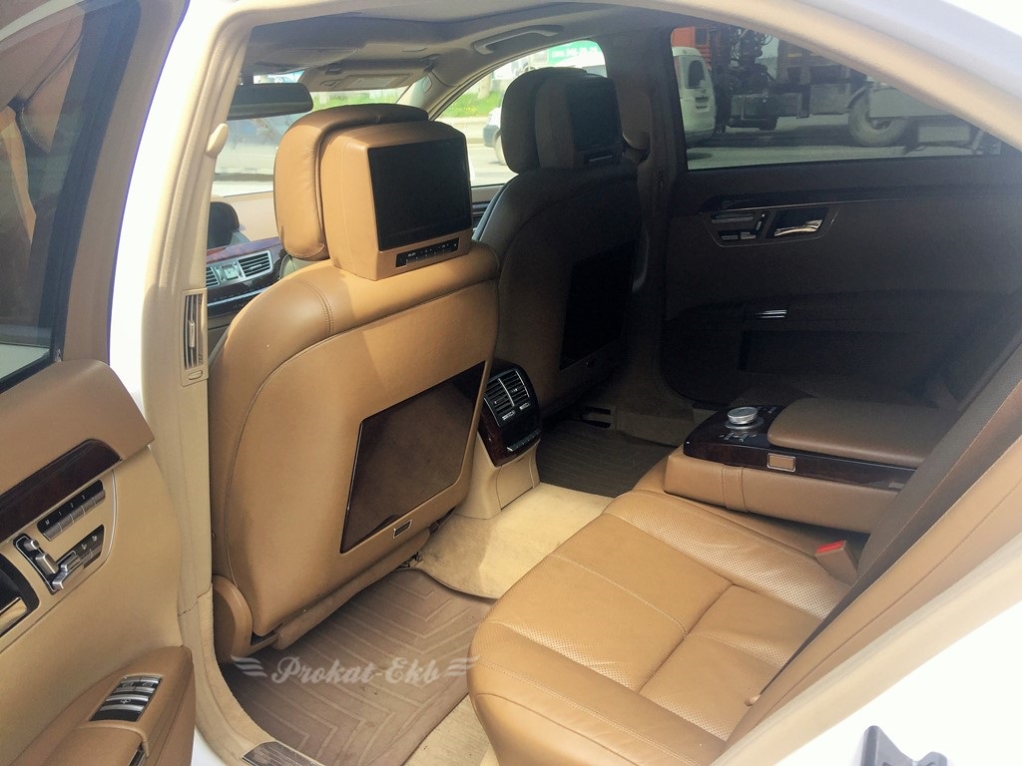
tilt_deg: -17.0
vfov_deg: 48.2
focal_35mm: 29
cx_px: 511
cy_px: 383
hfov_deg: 61.7
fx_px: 856
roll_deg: +3.8
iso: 32
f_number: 2.2
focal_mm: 4.15
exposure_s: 1/319
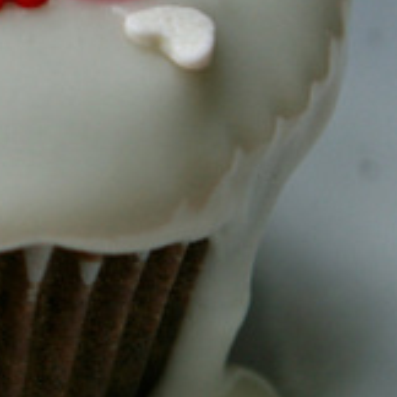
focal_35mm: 208
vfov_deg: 8.4
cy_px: 37
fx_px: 2694
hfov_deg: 8.3
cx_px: -88
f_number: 6.7
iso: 200
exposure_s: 1/60
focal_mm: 43
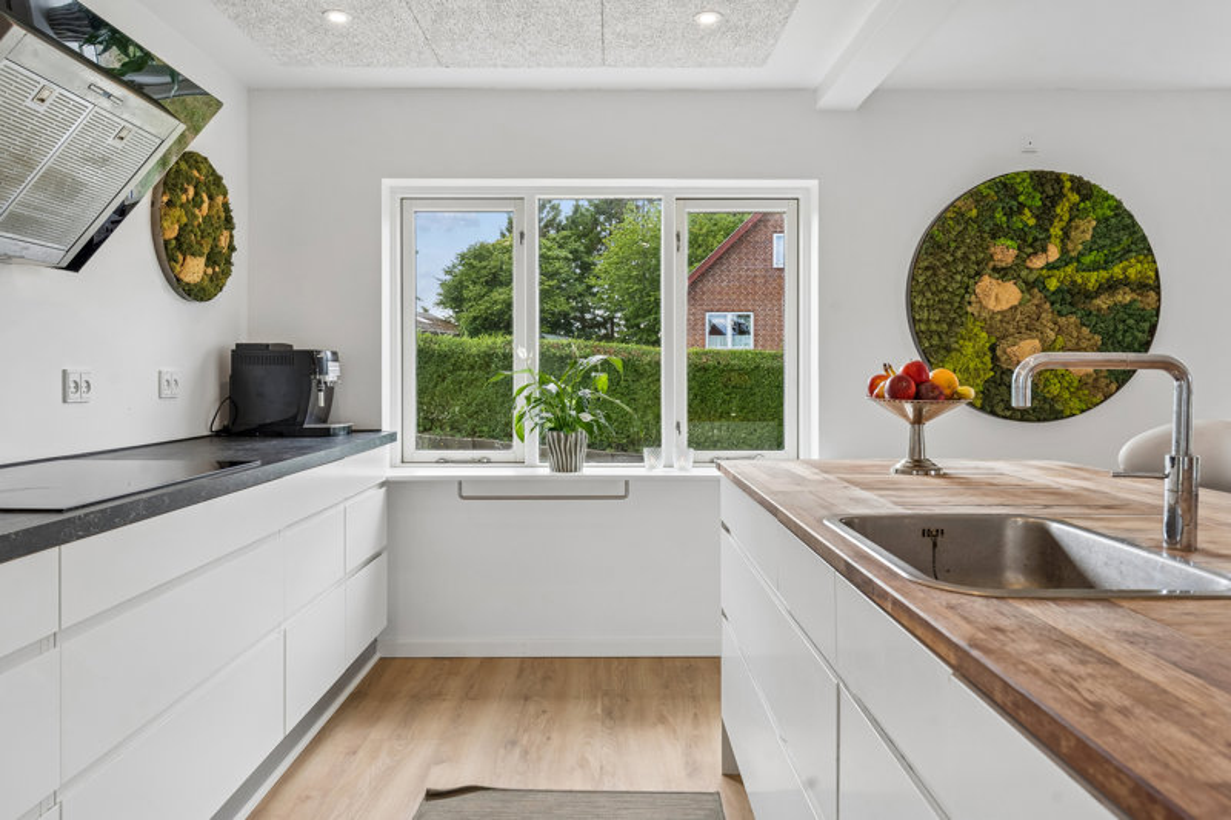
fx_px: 820
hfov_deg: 73.8
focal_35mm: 24
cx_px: 616
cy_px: 410
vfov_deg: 53.1
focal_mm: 24
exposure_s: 1/30
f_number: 8
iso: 200
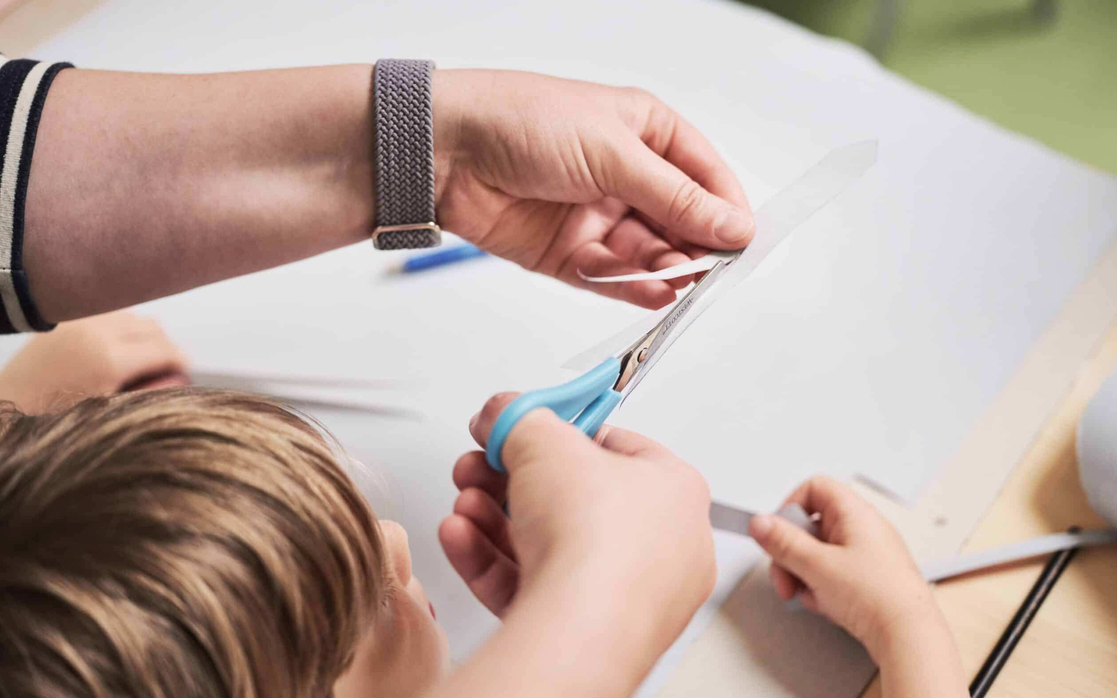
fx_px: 1644
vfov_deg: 24.0
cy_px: 352
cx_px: 569
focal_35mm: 54
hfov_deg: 37.5
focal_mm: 63
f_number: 2.8
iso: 1000
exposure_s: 1/125
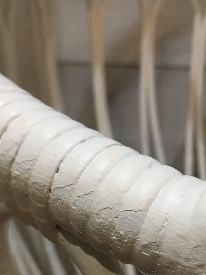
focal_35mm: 53
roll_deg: +1.4
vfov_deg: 35.9
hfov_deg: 27.5
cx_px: 120
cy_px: 174
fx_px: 420
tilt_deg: -26.7
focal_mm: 4.15
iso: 125
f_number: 2.2
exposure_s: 1/33
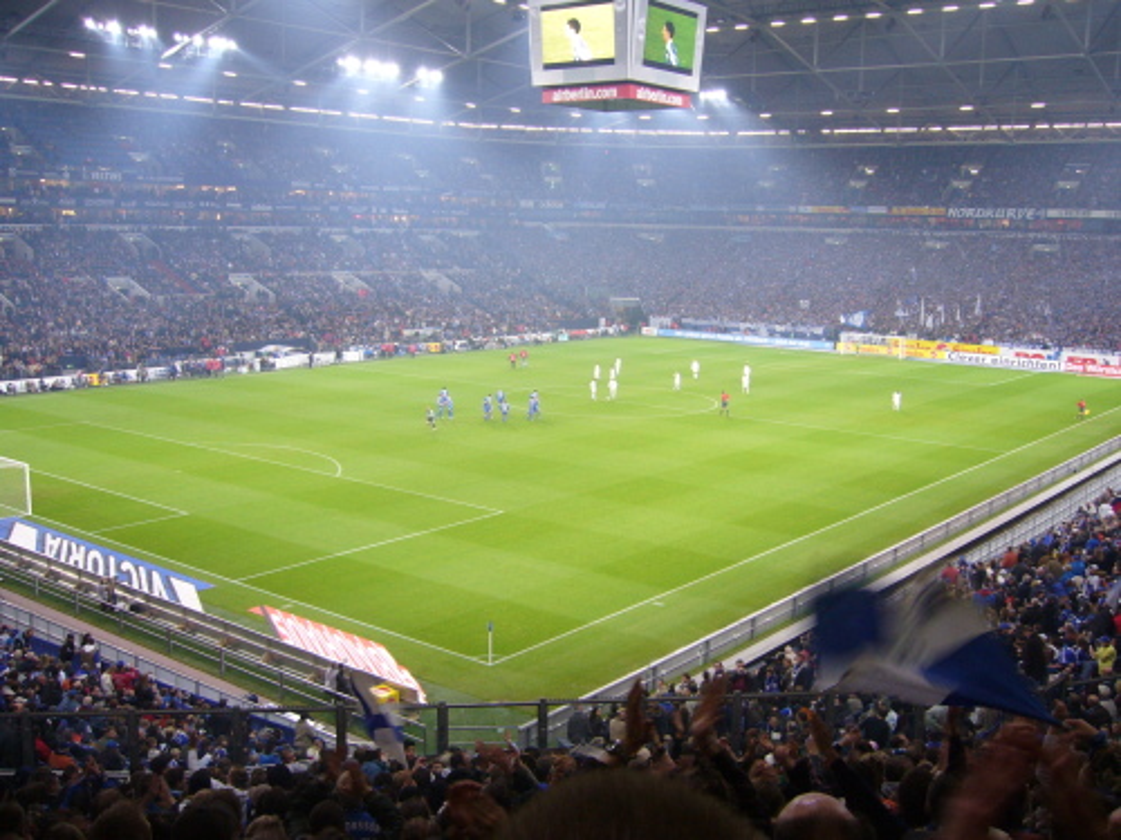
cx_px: 560
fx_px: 1133
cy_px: 420
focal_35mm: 35
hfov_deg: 52.6
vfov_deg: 40.7
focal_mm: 5.8
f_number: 2.8
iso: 100
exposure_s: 1/25
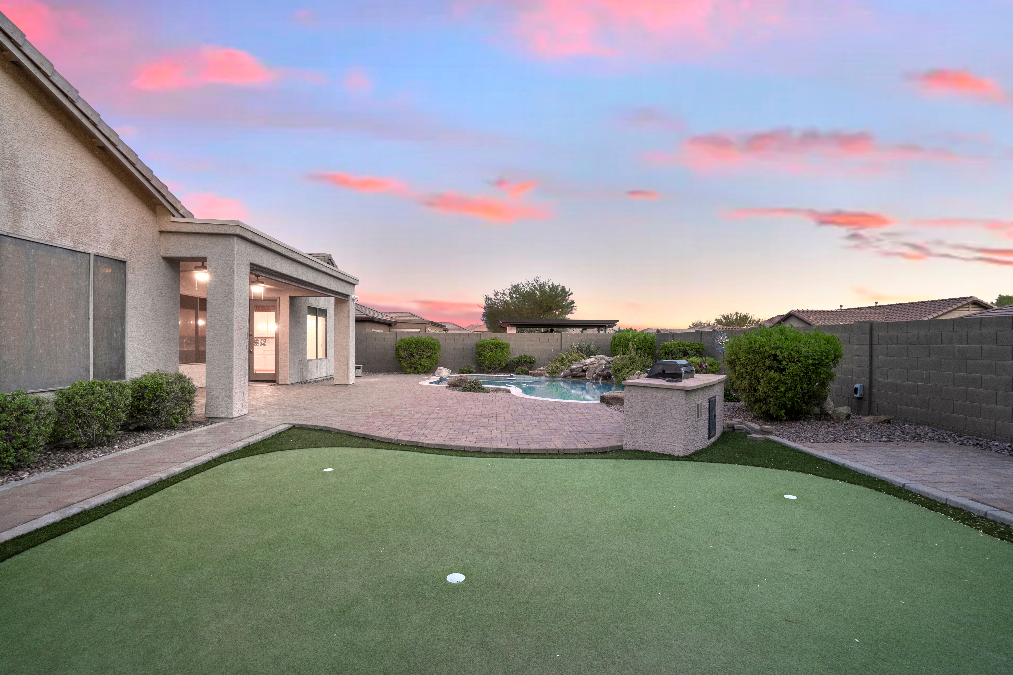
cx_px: 506
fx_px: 450
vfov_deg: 73.7
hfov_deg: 96.7
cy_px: 338
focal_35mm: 16
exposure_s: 1/1.25
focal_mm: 16
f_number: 8
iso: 640
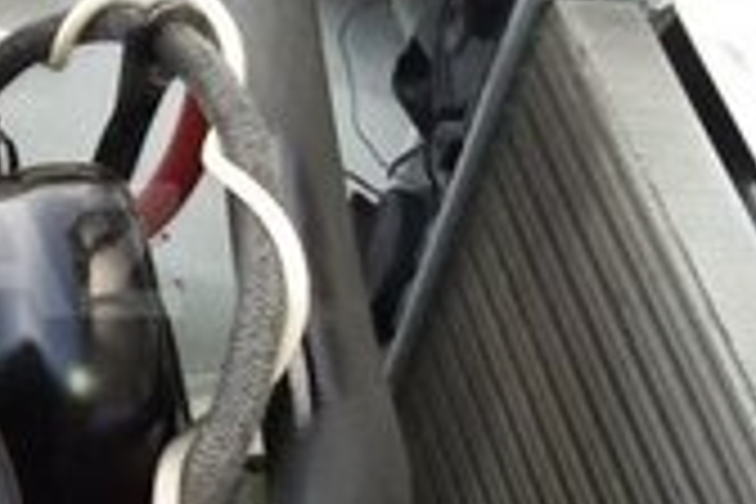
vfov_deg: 10.8
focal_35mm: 127
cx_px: -279
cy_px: 250
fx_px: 2667
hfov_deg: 15.2
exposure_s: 1/25
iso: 40
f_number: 2.4
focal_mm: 2.93
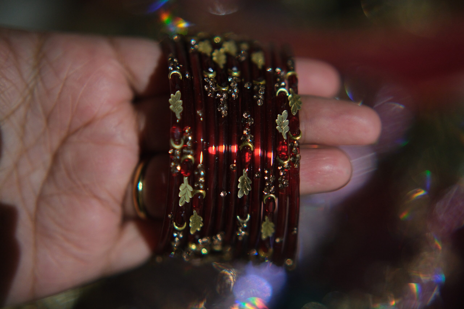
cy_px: 154
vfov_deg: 27.0
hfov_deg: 39.6
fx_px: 644
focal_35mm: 50
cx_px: 232
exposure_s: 1/180
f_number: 1.4
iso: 1000
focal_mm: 33
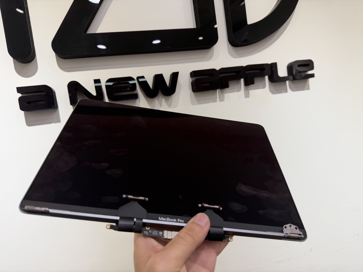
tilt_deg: -5.6
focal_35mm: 24
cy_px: 136
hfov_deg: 71.6
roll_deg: +8.1
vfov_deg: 56.8
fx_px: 252
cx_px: 182
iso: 80
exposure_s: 1/120
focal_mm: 6.76
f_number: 1.78
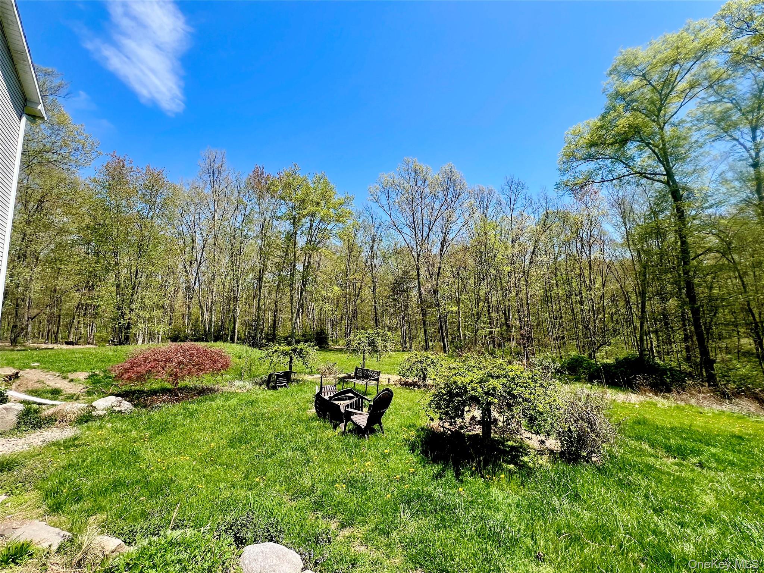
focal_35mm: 13
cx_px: 382
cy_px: 286
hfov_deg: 106.2
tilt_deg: +7.2
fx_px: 287
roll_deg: +4.4
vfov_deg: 89.9
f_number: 1.8
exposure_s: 1/797
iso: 32
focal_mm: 1.57
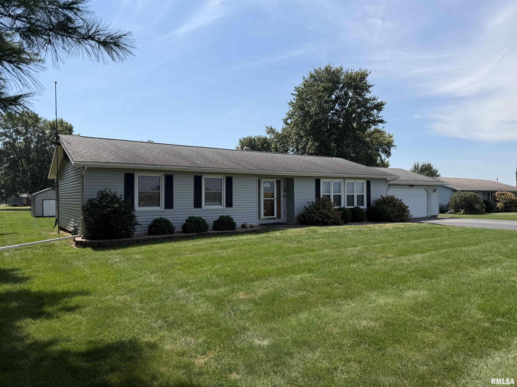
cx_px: 258
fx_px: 358
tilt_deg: +0.3
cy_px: 194
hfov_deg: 71.6
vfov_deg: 56.8
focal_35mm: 24
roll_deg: +0.4
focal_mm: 6.76
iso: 80
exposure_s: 1/4975
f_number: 1.78
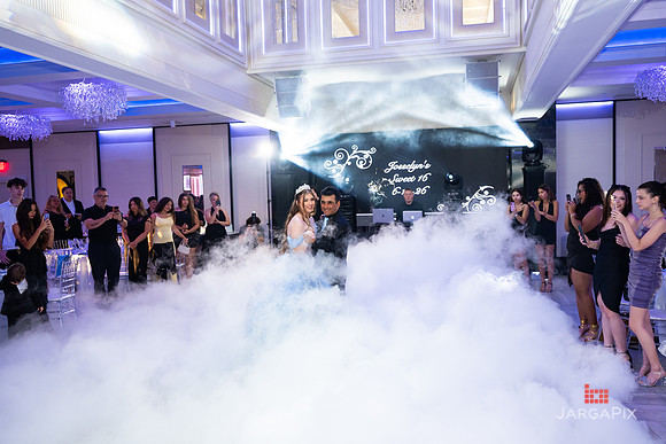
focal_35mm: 31
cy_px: 222
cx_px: 333
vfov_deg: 42.1
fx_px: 577
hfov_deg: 59.9
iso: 1250
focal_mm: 28
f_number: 3.2
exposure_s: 1/160
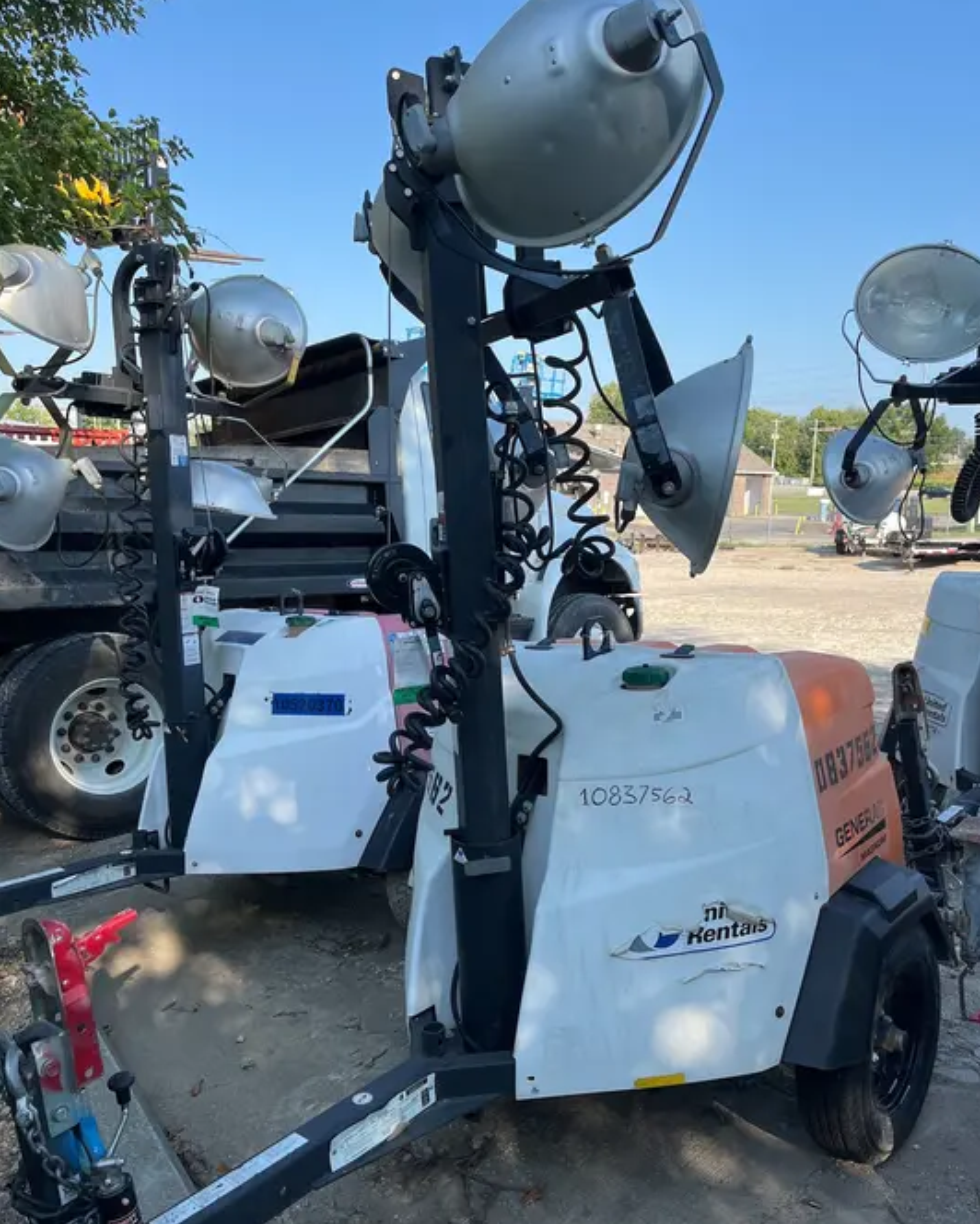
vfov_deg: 62.1
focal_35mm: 28
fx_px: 1014
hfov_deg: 51.6
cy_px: 657
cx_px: 503
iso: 50
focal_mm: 5.1
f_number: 1.6
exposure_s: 1/1458
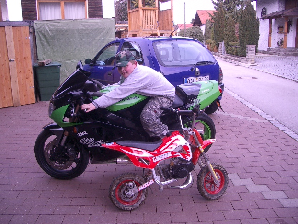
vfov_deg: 39.7
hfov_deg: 51.3
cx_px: 151
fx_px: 310
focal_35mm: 36
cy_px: 113
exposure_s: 1/200
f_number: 2.6
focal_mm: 5.8
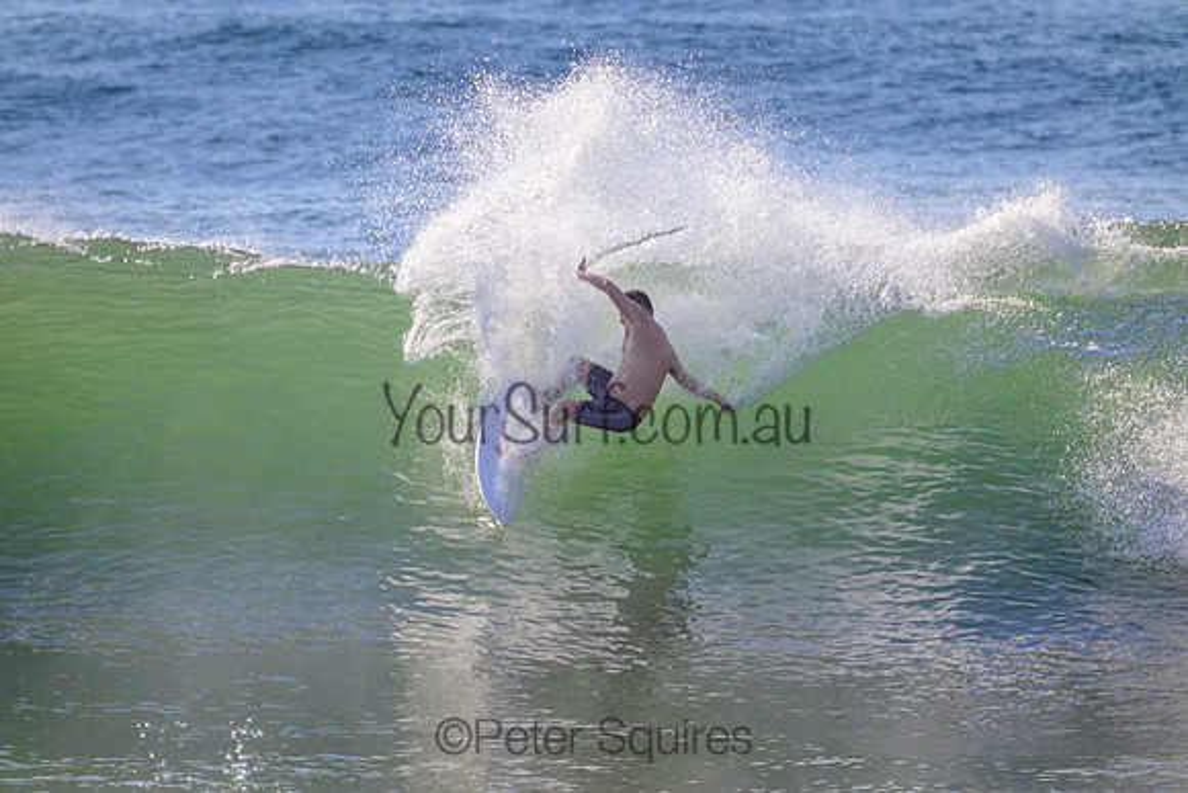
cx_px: 594
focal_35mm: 800
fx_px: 26405
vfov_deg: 1.7
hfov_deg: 2.6
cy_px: 396
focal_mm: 800
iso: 1000
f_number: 11
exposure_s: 1/2000
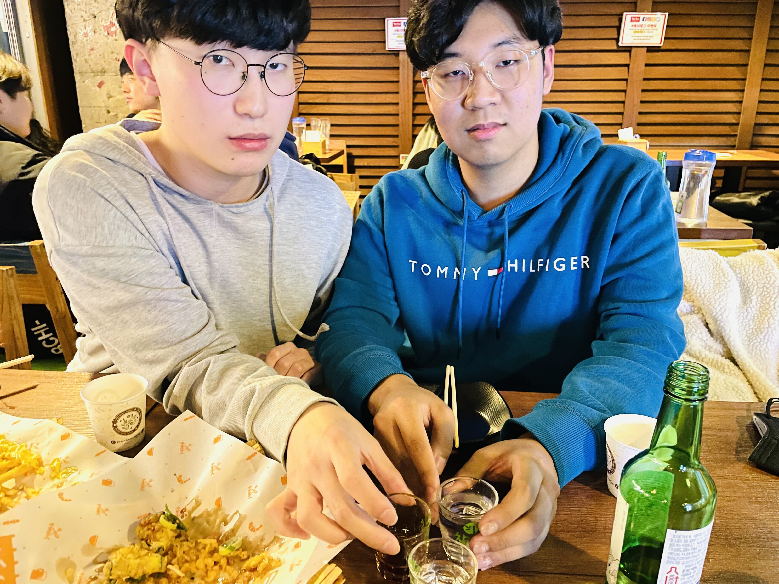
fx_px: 585
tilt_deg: -18.7
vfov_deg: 53.1
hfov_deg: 67.3
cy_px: 292
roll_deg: -0.4
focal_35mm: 26
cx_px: 390
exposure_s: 1/17
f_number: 1.6
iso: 1000
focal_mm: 4.2
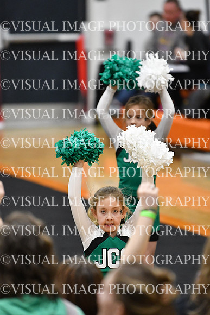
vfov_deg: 6.9
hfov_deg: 4.6
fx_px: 2623
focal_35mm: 300
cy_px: 158
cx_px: 105
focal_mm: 200
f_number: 2.8
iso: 4000
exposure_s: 1/800
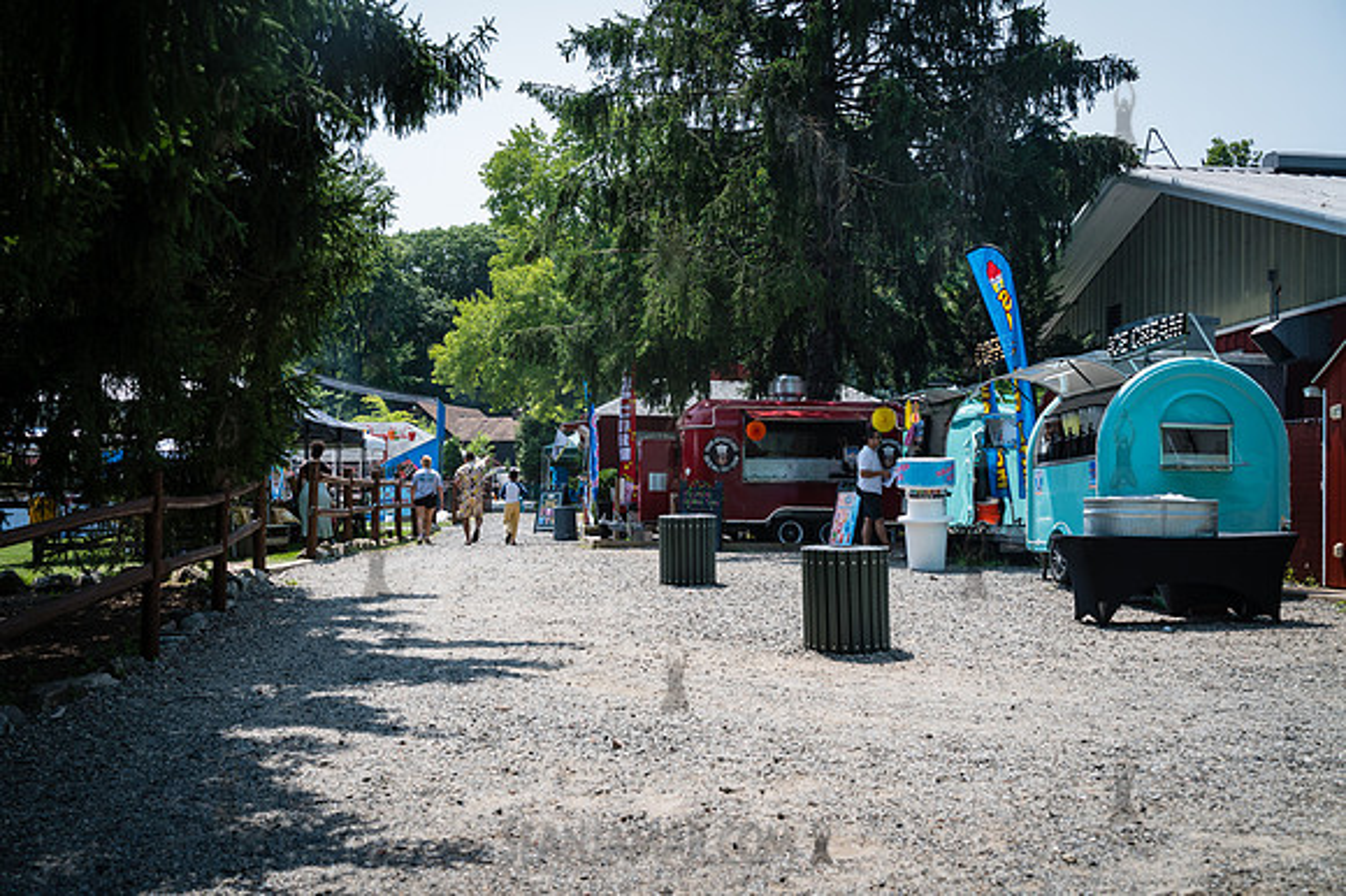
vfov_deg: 35.0
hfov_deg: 50.7
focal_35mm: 38
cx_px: 673
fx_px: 1420
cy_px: 448
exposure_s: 1/1600
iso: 400
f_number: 4.5
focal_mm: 38
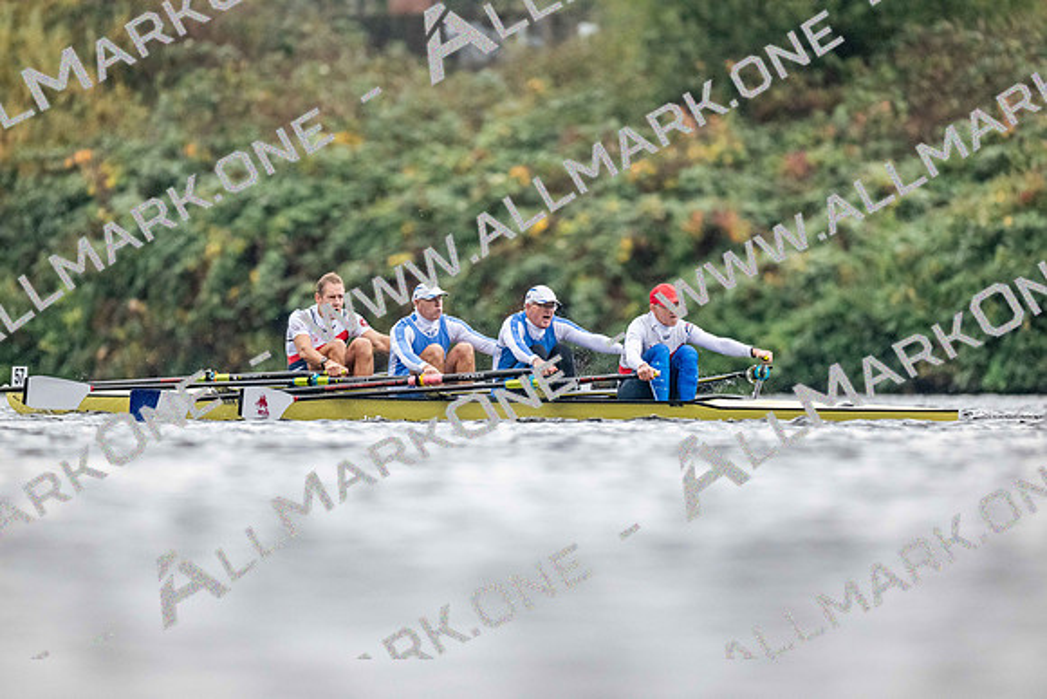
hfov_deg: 3.4
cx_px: 524
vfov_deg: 2.3
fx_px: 17453
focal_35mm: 600
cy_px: 350
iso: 4500
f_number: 4
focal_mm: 600
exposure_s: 1/2500
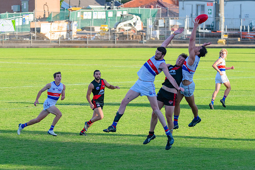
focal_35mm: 245
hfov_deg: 8.4
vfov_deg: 5.6
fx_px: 1734
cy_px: 91
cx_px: 131
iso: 1000
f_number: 5.3
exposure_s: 1/2500
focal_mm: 220
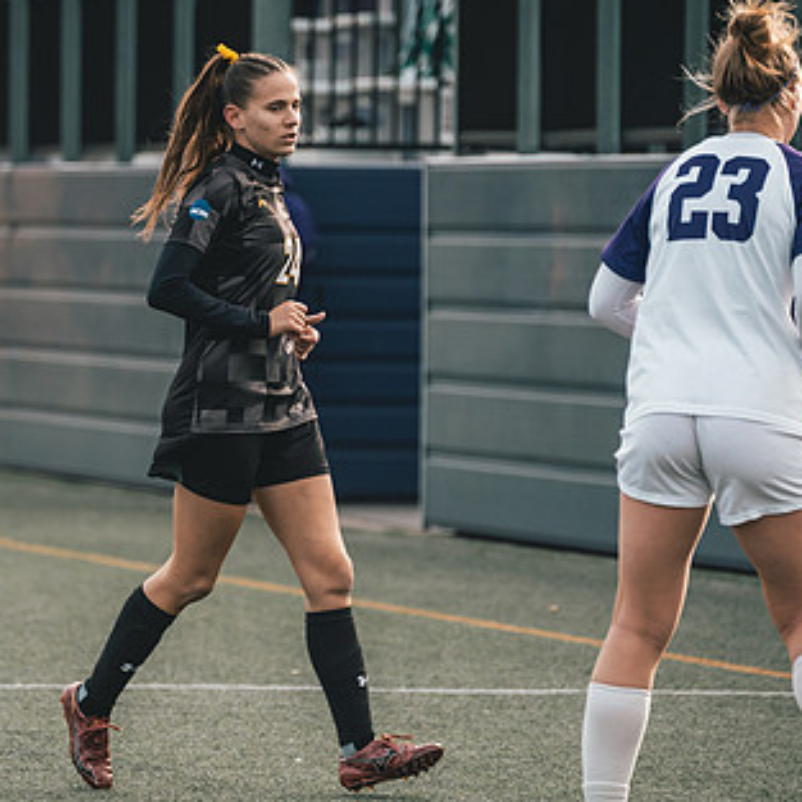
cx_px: 213
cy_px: 371
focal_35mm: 498
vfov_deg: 3.5
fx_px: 13054
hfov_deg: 3.5
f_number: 6.3
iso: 800
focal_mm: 287
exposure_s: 1/1000
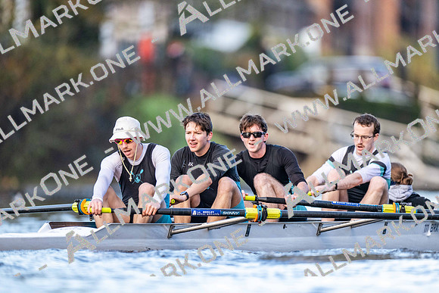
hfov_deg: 3.4
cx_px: 220
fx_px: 7318
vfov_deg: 2.3
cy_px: 146
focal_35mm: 600
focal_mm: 600
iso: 2800
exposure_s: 1/2500
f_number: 4
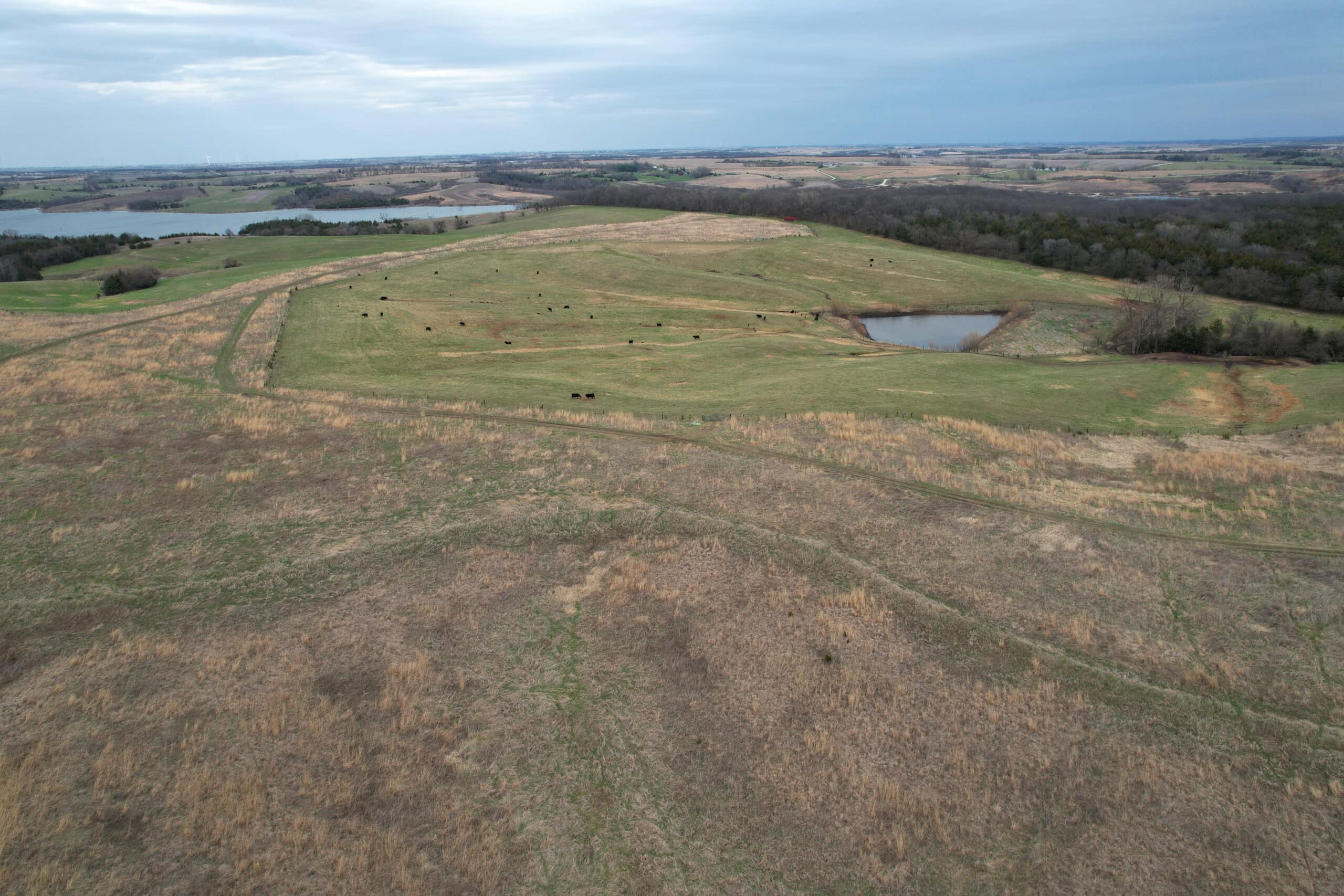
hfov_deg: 78.6
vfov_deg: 57.2
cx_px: 672
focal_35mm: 22
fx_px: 821
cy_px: 448
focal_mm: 8.4
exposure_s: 1/500
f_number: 2.8
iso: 100
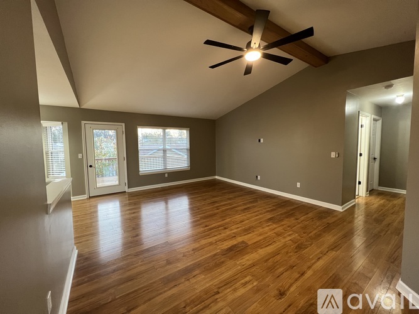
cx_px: 210
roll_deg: +0.6
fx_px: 157
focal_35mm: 13
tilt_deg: -4.4
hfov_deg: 106.2
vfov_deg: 89.9
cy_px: 157
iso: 400
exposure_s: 1/60
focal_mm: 1.57
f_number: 1.8
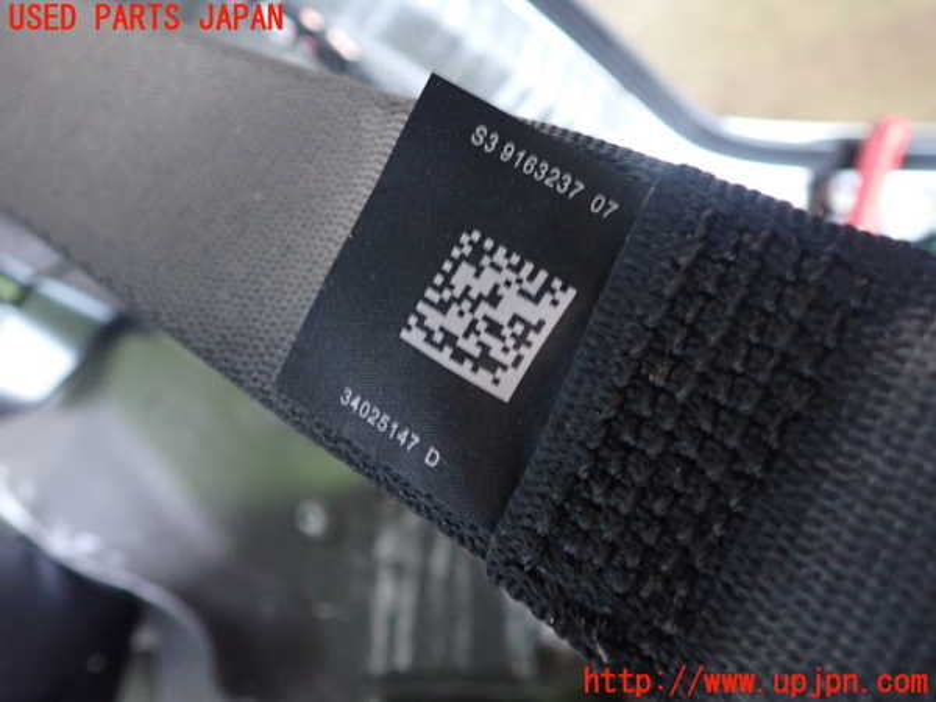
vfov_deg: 46.8
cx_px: 468
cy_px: 351
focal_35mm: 30
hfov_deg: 60.0
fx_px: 811
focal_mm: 5.4
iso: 800
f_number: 2.3
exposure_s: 1/15
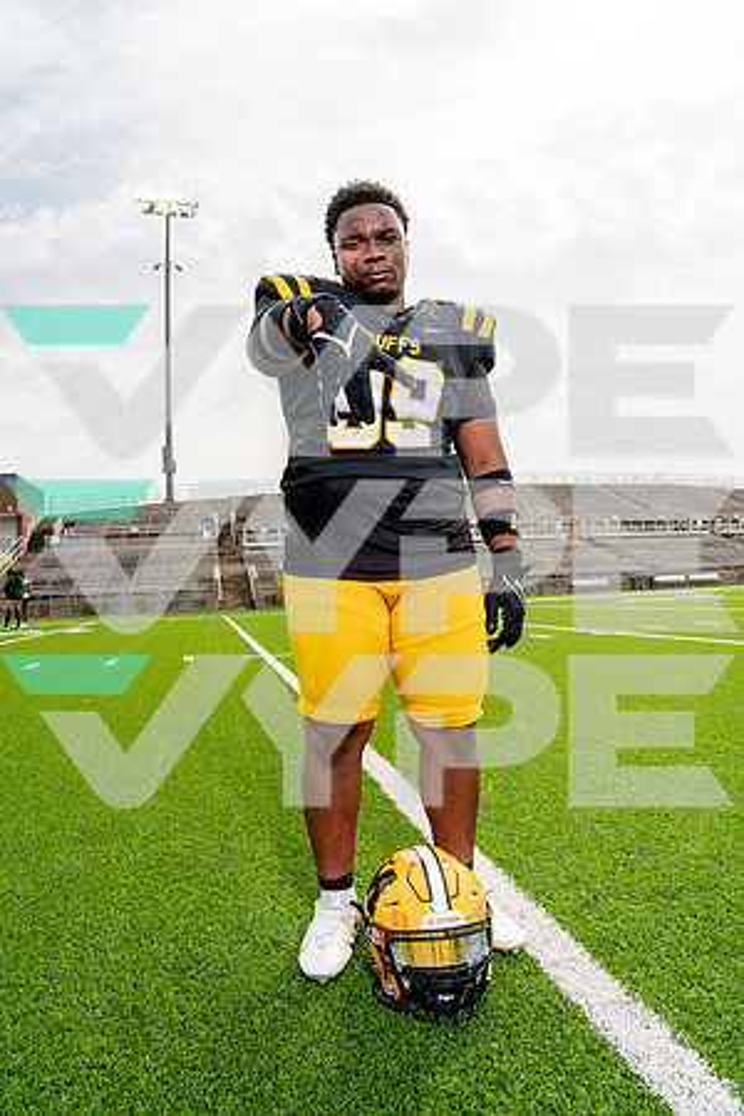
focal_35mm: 23
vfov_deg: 76.1
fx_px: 713
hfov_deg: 55.1
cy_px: 558
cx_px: 372
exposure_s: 1/250
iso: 100
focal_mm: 23
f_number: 8
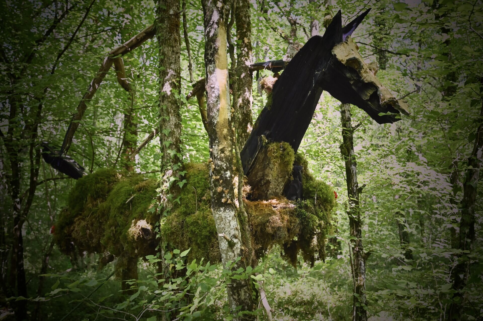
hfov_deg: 54.5
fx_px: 469
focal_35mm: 35
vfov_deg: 37.8
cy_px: 160
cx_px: 242
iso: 2000
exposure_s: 1/320
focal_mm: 35
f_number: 6.3
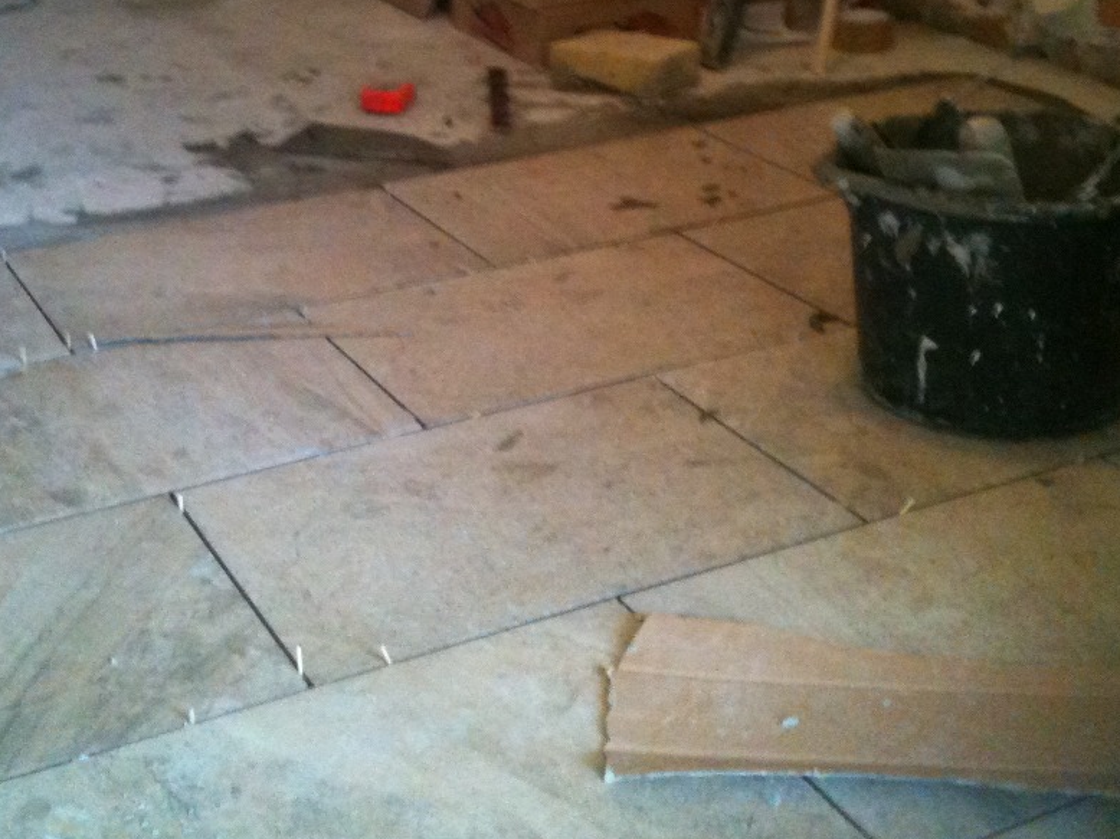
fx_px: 1747
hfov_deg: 35.5
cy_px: 201
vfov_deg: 26.6
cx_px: 538
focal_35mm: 54
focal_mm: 3.85
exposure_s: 1/15
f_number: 2.8
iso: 400
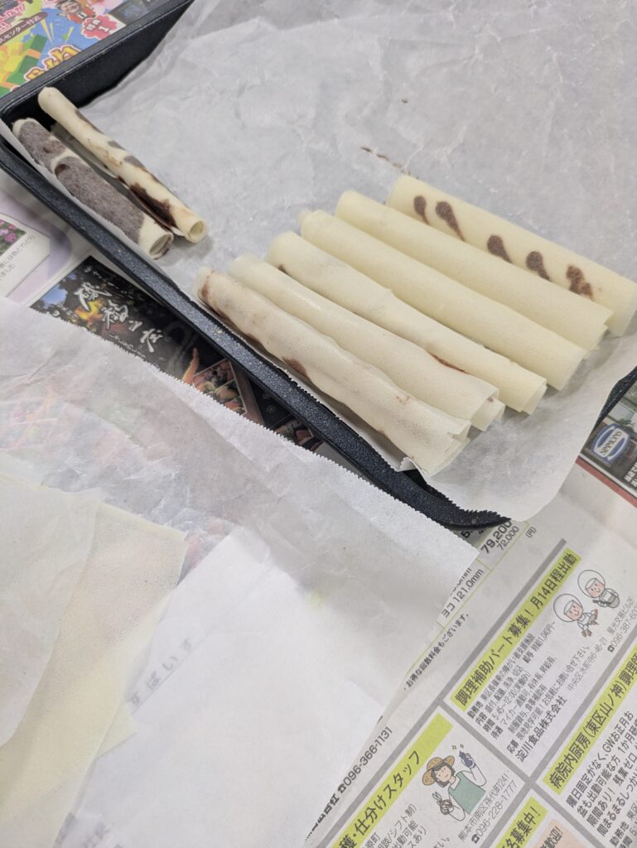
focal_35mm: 25
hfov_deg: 54.9
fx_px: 613
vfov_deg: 69.4
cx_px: 318
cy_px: 424
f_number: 1.89
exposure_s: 1/100
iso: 165
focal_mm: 5.43
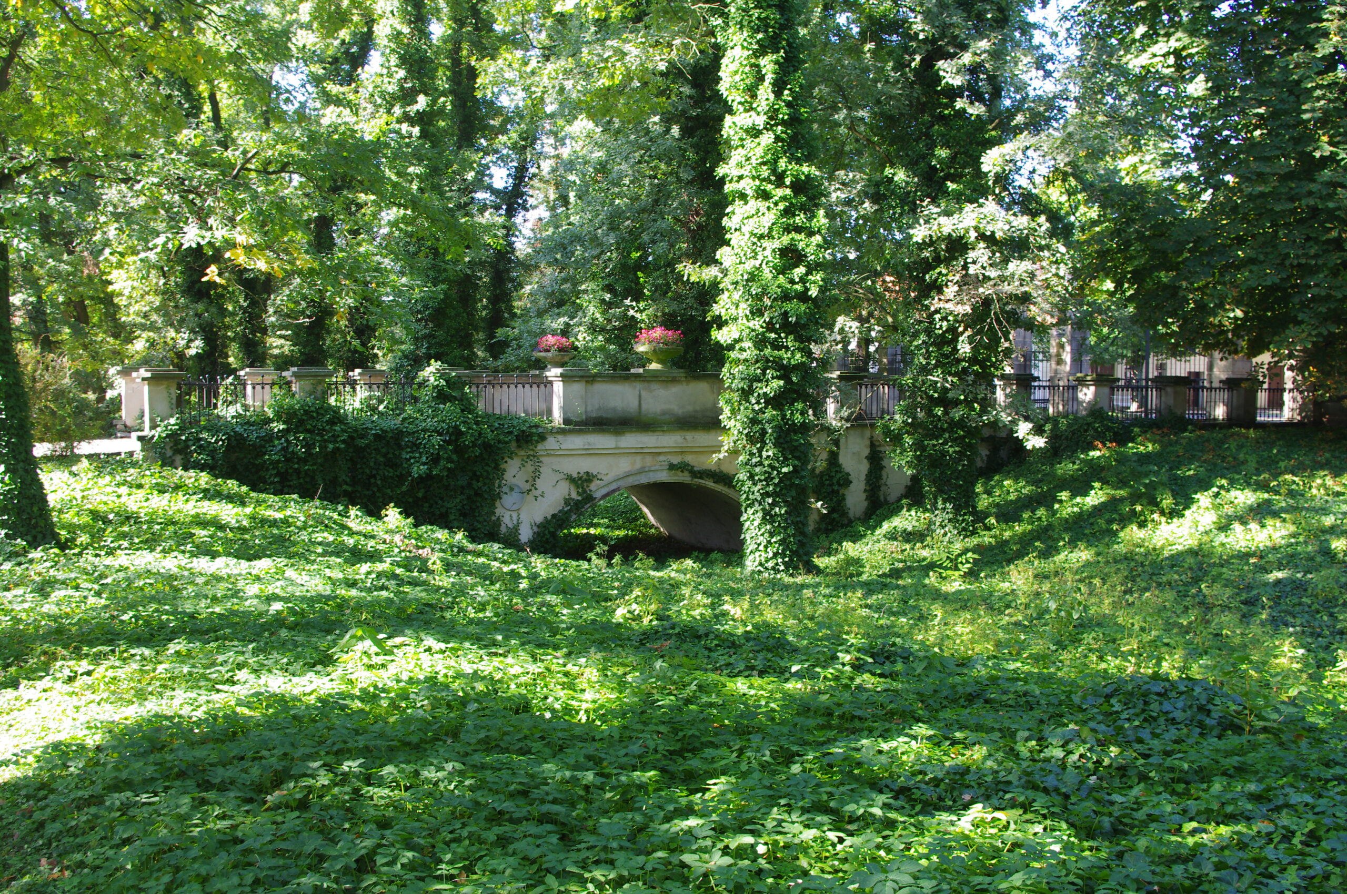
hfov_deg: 55.9
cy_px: 447
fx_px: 1271
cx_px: 674
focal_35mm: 34
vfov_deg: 38.8
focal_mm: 23.13
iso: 200
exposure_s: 1/50
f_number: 6.3
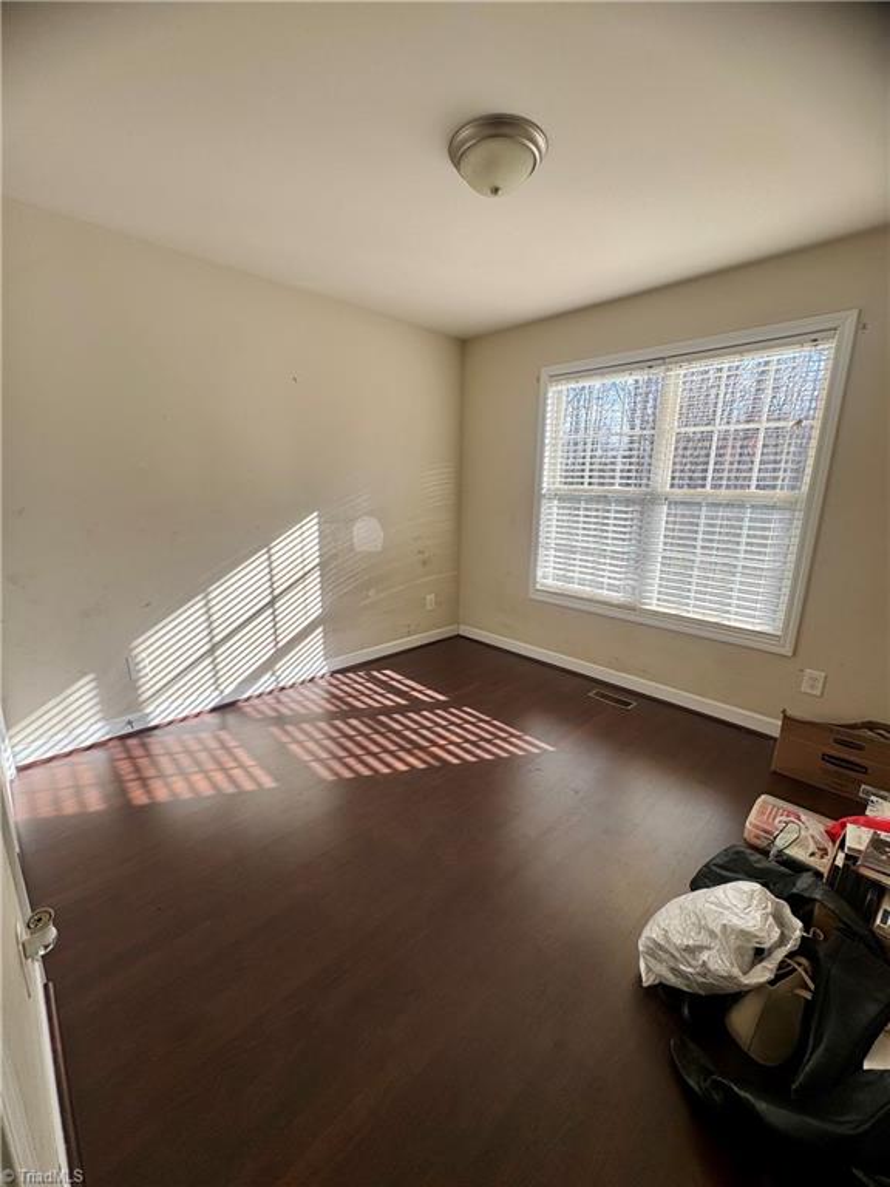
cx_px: 445
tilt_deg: -13.7
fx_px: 480
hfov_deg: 85.7
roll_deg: -0.8
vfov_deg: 102.1
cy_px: 594
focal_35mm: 14
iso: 40
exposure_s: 1/250
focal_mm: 2.22
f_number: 2.2
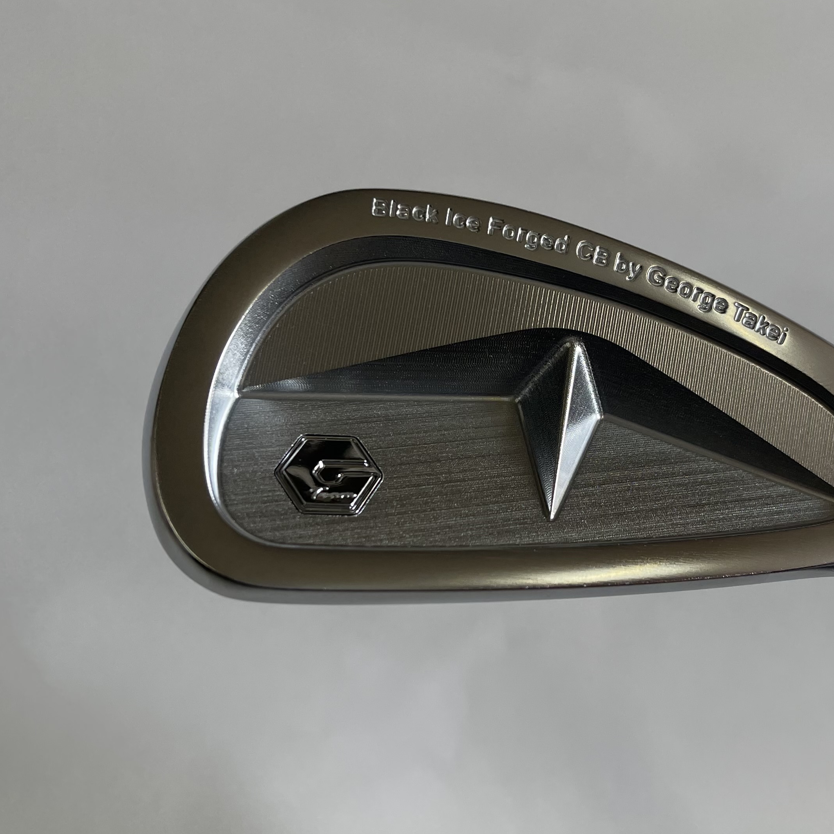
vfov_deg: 52.5
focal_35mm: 31
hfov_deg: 51.5
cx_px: 561
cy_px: 418
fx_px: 845
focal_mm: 5.1
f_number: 1.6
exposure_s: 1/120
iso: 32
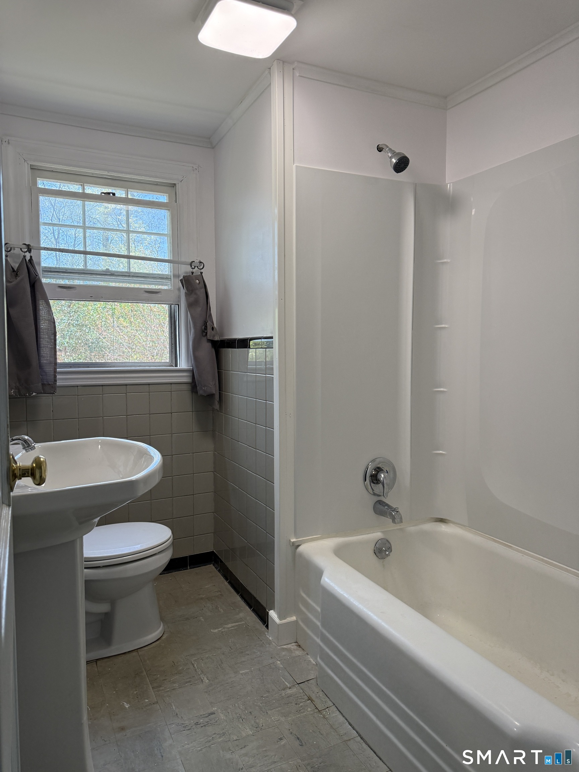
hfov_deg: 56.8
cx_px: 290
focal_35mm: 24
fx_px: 535
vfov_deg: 71.6
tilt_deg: -2.6
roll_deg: +0.0
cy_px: 386
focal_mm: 6.76
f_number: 1.78
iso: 160
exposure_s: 1/240
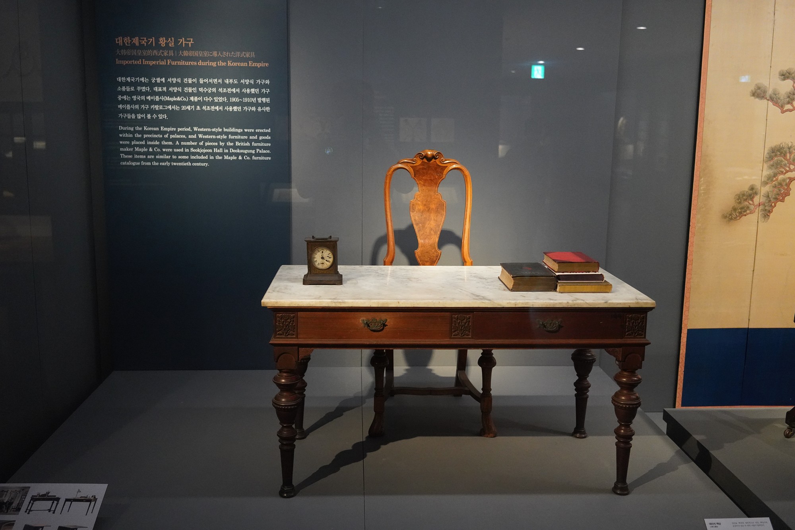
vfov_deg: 37.9
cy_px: 265
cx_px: 398
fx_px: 773
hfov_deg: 54.4
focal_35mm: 35
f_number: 3.2
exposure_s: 1/80
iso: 6400
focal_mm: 35
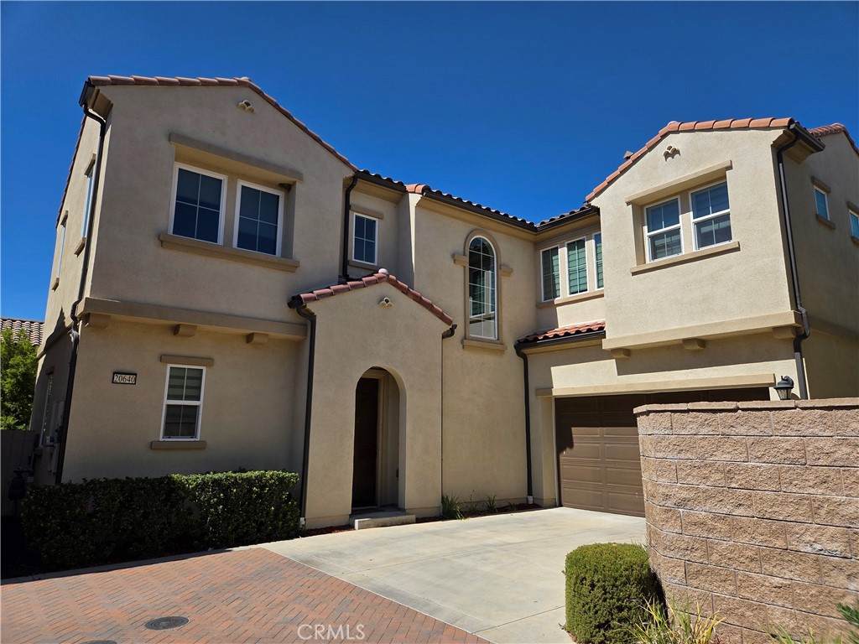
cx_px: 430
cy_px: 322
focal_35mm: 23
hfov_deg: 73.9
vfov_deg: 58.9
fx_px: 571
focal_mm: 5.4
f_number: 1.8
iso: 80
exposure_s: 1/6412
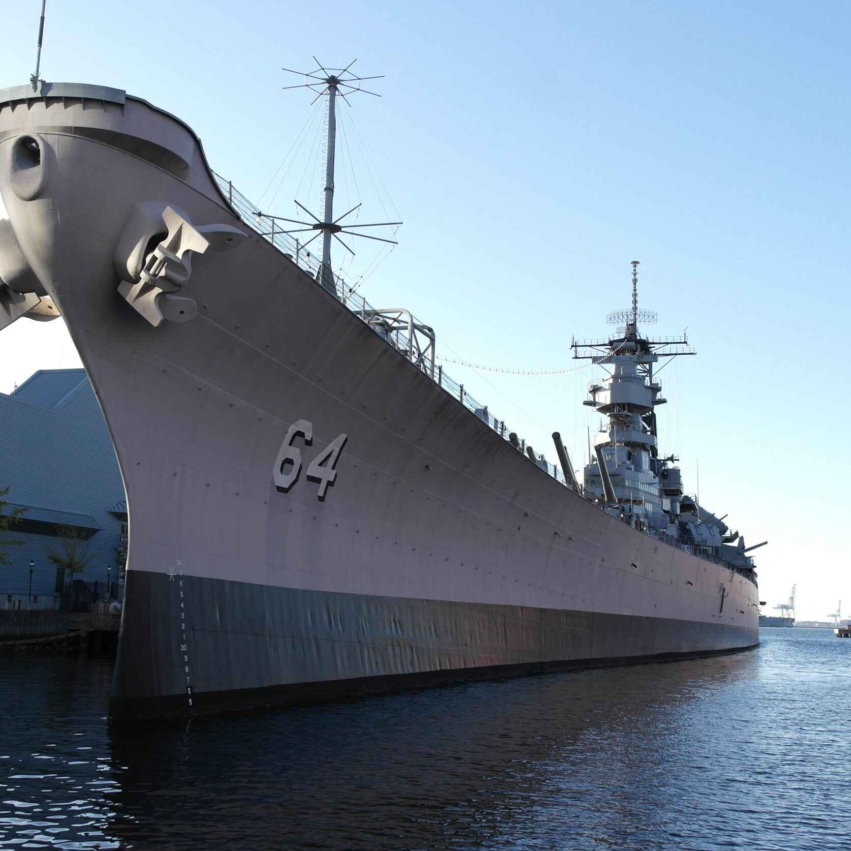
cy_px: 420
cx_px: 415
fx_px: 1085
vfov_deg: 42.8
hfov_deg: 42.8
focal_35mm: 39
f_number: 5.6
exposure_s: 1/200
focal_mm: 20
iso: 100
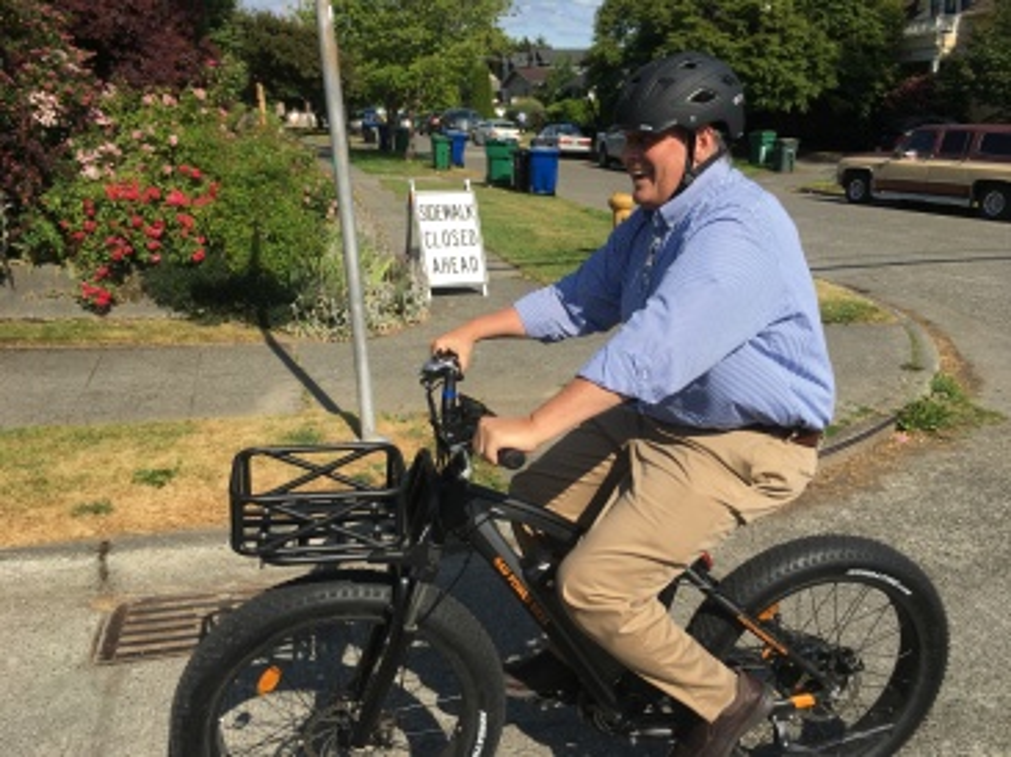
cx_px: 506
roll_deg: -0.9
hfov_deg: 61.7
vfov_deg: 48.2
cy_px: 378
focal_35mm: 29
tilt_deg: -19.7
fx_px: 846
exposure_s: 1/1603
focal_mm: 4.15
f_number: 2.2
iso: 25
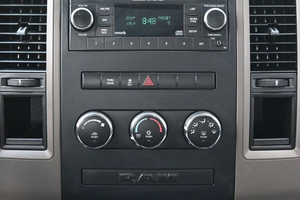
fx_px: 816
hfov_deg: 20.8
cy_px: 87
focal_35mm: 98
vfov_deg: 13.9
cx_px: 146
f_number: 6
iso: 3200
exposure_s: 1/100
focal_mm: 46
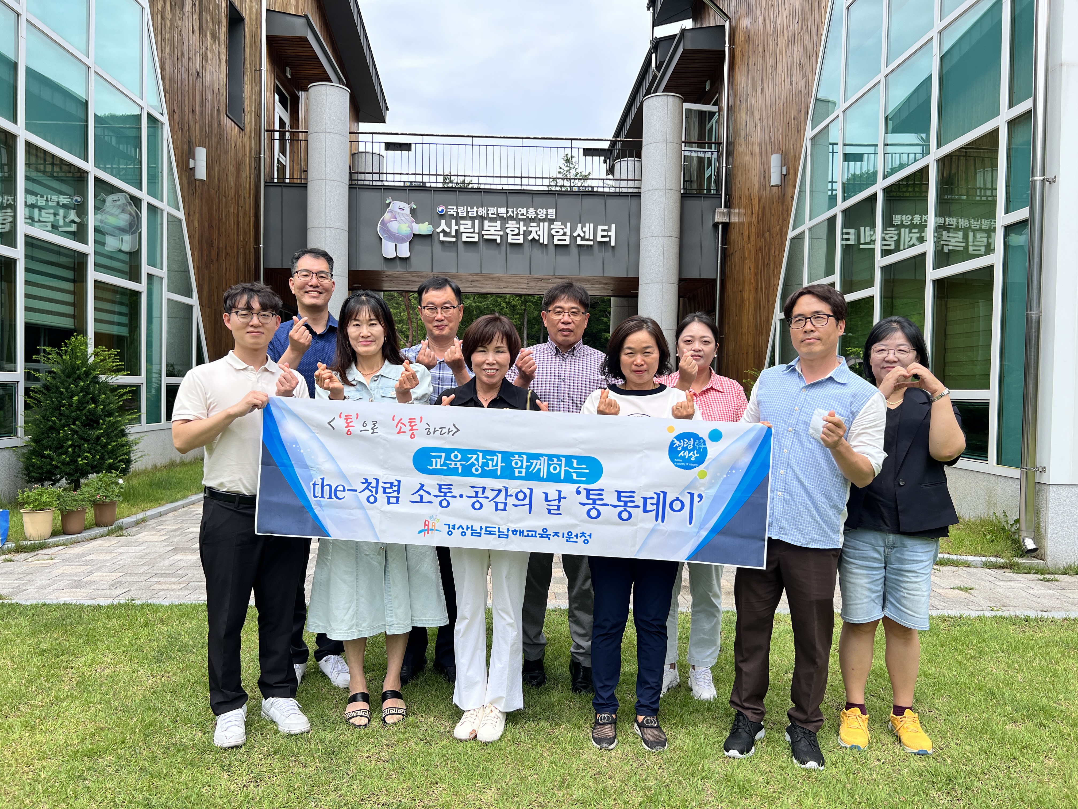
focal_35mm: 26
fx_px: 810
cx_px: 539
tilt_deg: -1.8
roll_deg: -1.1
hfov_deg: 67.3
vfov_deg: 53.1
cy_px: 404
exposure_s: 1/1934
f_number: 1.5
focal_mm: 5.7
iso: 50
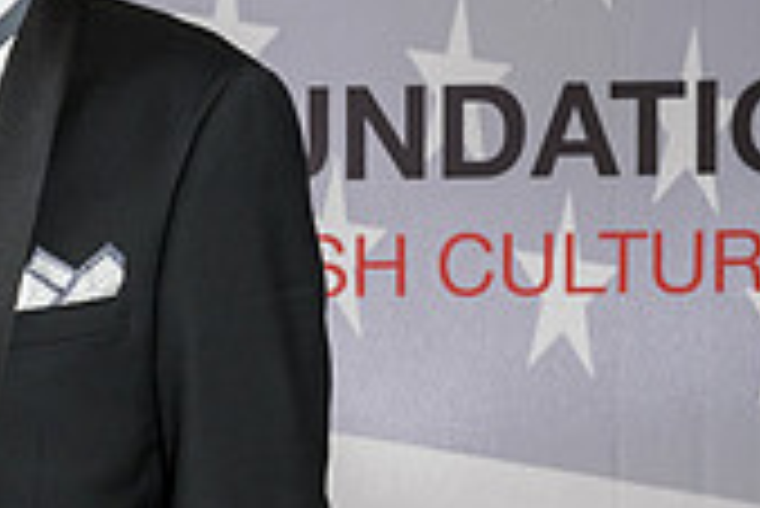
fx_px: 3993
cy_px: 285
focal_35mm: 189
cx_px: -148
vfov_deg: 7.3
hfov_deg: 10.7
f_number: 5
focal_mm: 55
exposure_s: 1/100
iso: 800
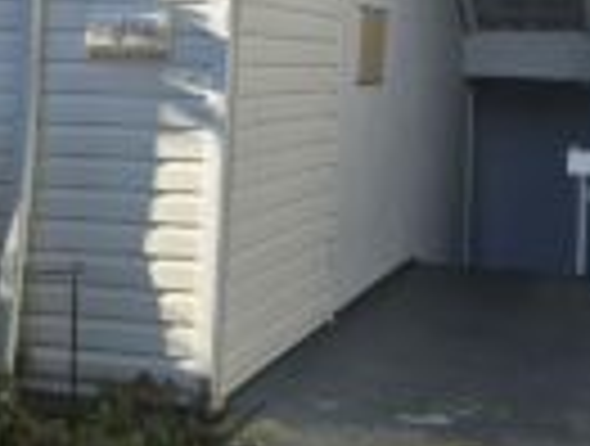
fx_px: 1196
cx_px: 338
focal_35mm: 70
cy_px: 50
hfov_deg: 27.7
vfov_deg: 20.7
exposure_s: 1/408
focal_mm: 6.3
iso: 12
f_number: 1.7
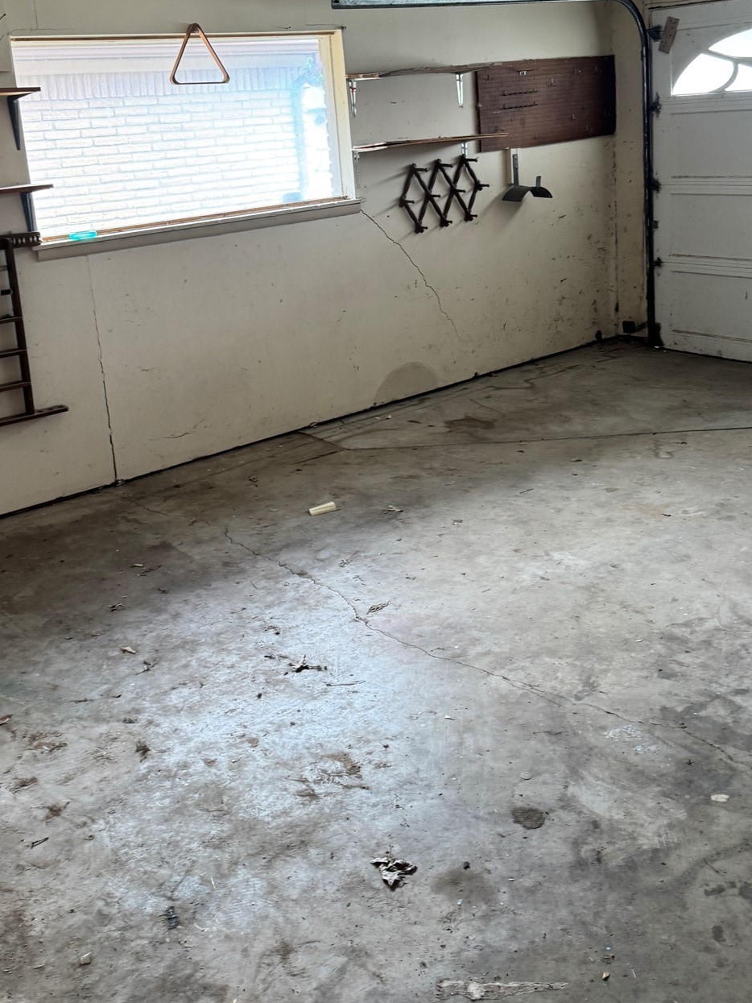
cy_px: 333
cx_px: 360
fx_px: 1072
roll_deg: +5.0
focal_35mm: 37
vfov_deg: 49.3
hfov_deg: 38.7
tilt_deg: -11.8
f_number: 1.78
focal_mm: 6.76
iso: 125
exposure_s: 1/60
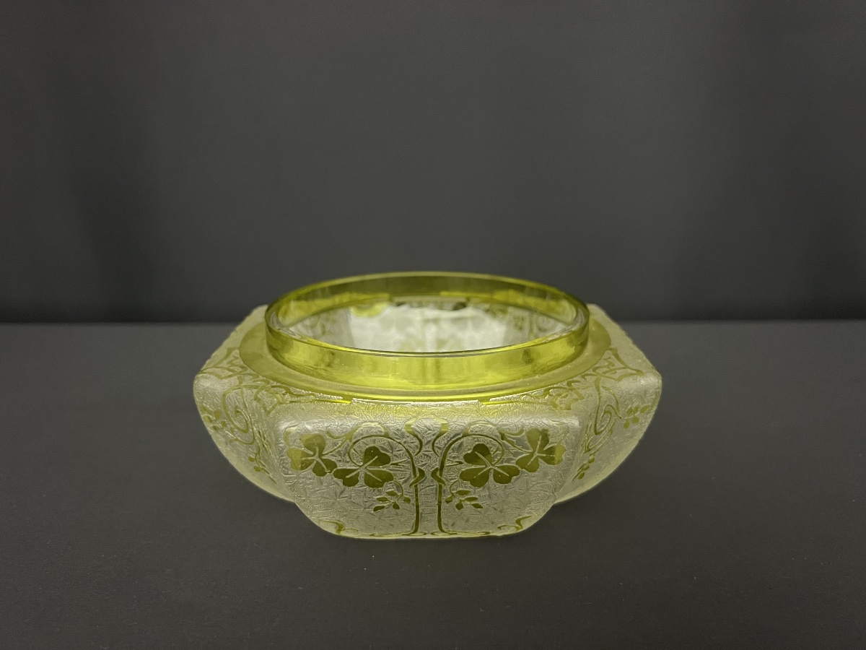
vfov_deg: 53.1
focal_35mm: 26
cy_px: 325
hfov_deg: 67.3
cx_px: 433
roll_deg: +0.0
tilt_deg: -16.0
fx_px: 650
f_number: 1.5
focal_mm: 5.7
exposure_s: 1/32
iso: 640
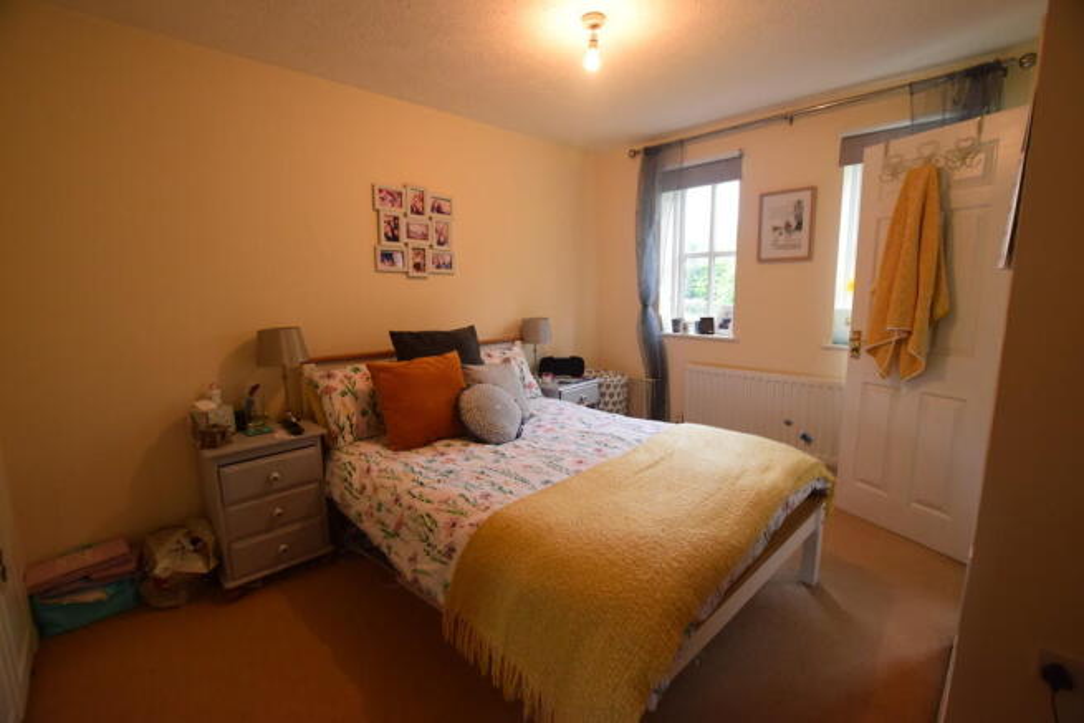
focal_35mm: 15
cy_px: 362
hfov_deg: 100.4
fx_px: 452
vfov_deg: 77.4
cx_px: 542
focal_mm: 10
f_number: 5
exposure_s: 1/60
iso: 1100
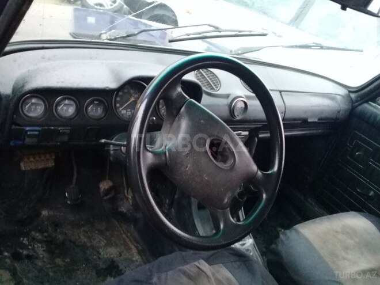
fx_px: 340
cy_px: 142
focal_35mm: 31
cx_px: 190
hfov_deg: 58.4
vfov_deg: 45.4
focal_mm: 3.3
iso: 250
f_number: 2.2
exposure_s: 1/17
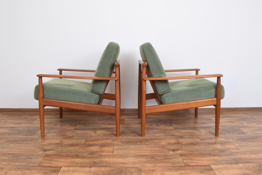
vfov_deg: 47.9
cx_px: 131
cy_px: 88
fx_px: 196
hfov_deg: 67.4
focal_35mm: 27
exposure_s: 3
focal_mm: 18
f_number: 22
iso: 100
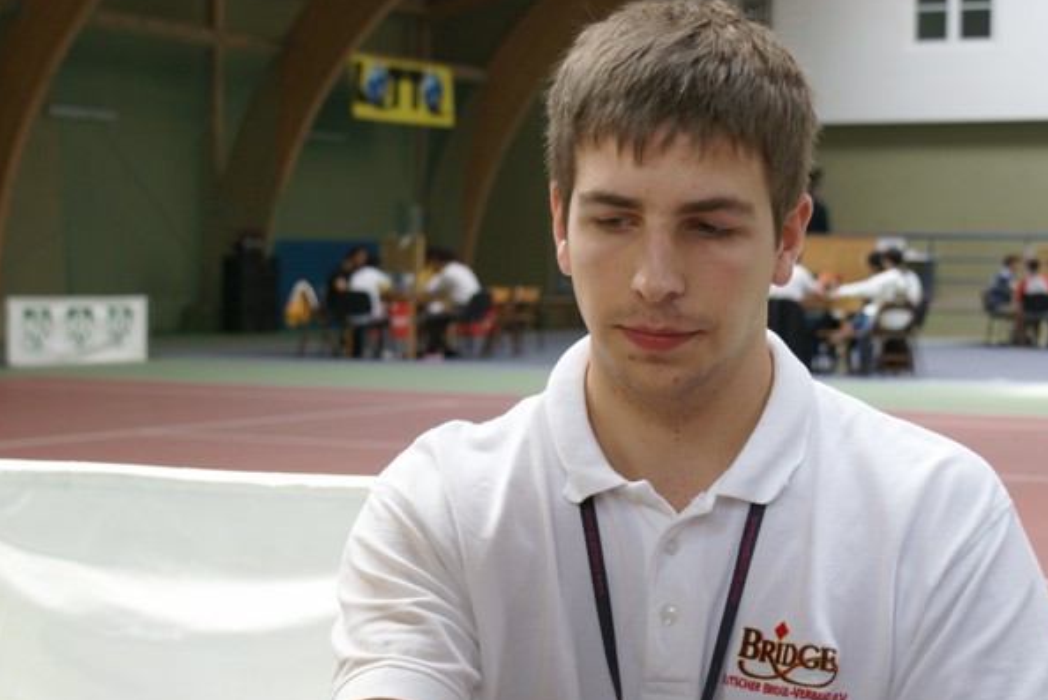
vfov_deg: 17.2
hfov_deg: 25.5
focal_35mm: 80
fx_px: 2319
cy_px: 376
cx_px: 582
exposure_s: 1/40
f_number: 5.6
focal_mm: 45
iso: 200
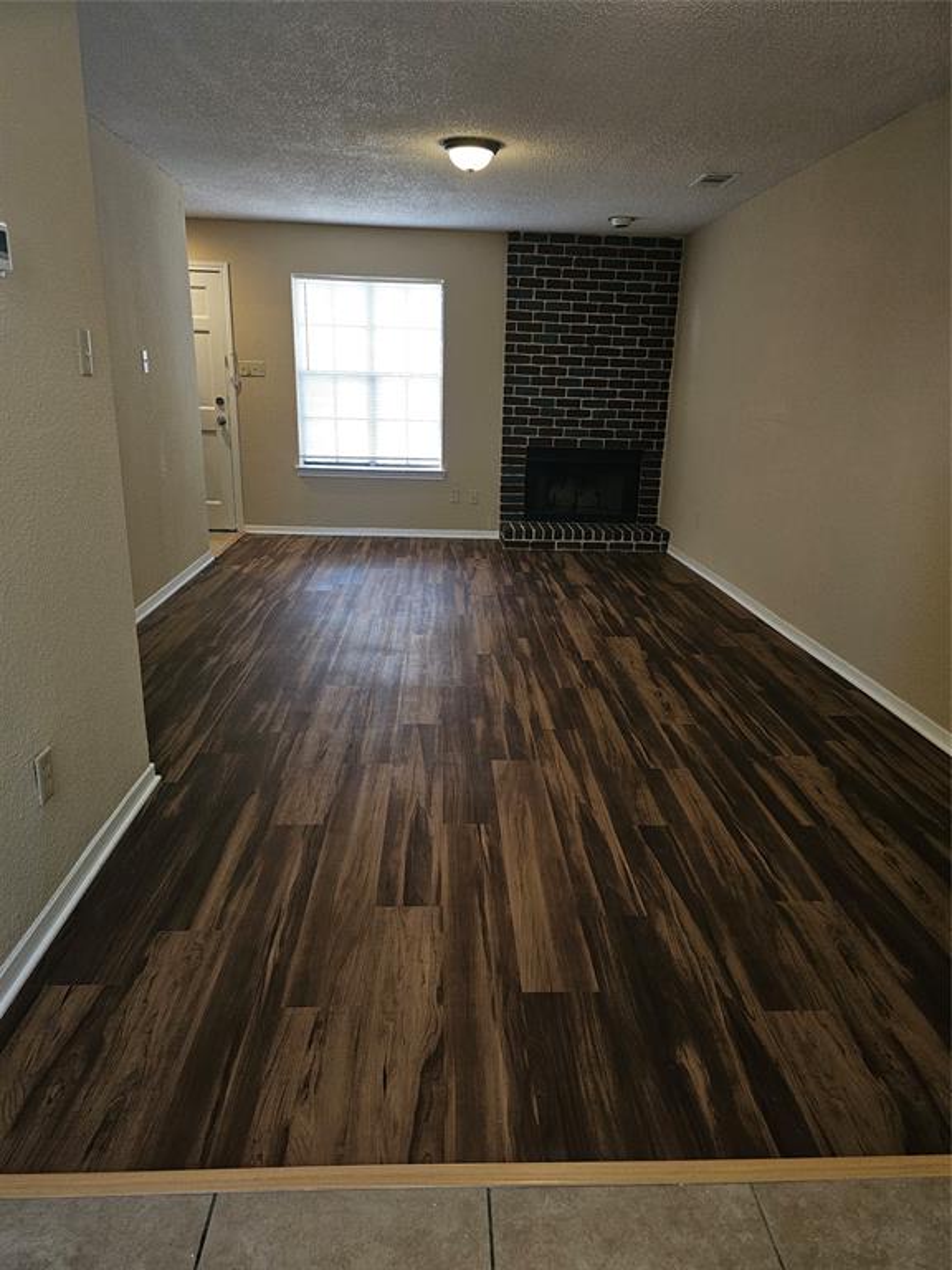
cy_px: 635
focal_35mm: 23
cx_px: 476
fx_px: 843
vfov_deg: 73.9
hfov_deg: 58.9
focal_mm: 6.3
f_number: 1.7
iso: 100
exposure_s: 1/24
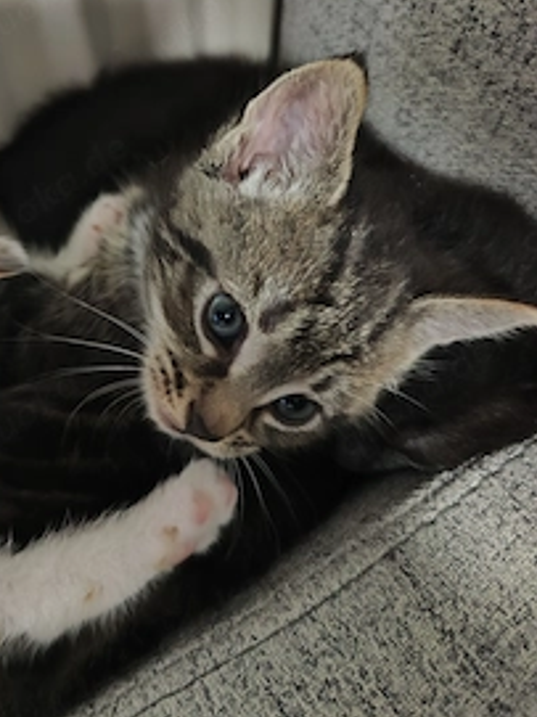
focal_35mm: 34
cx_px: 145
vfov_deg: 52.9
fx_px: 704
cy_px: 235
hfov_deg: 40.8
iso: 4657
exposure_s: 1/20
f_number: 1.69
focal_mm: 7.01
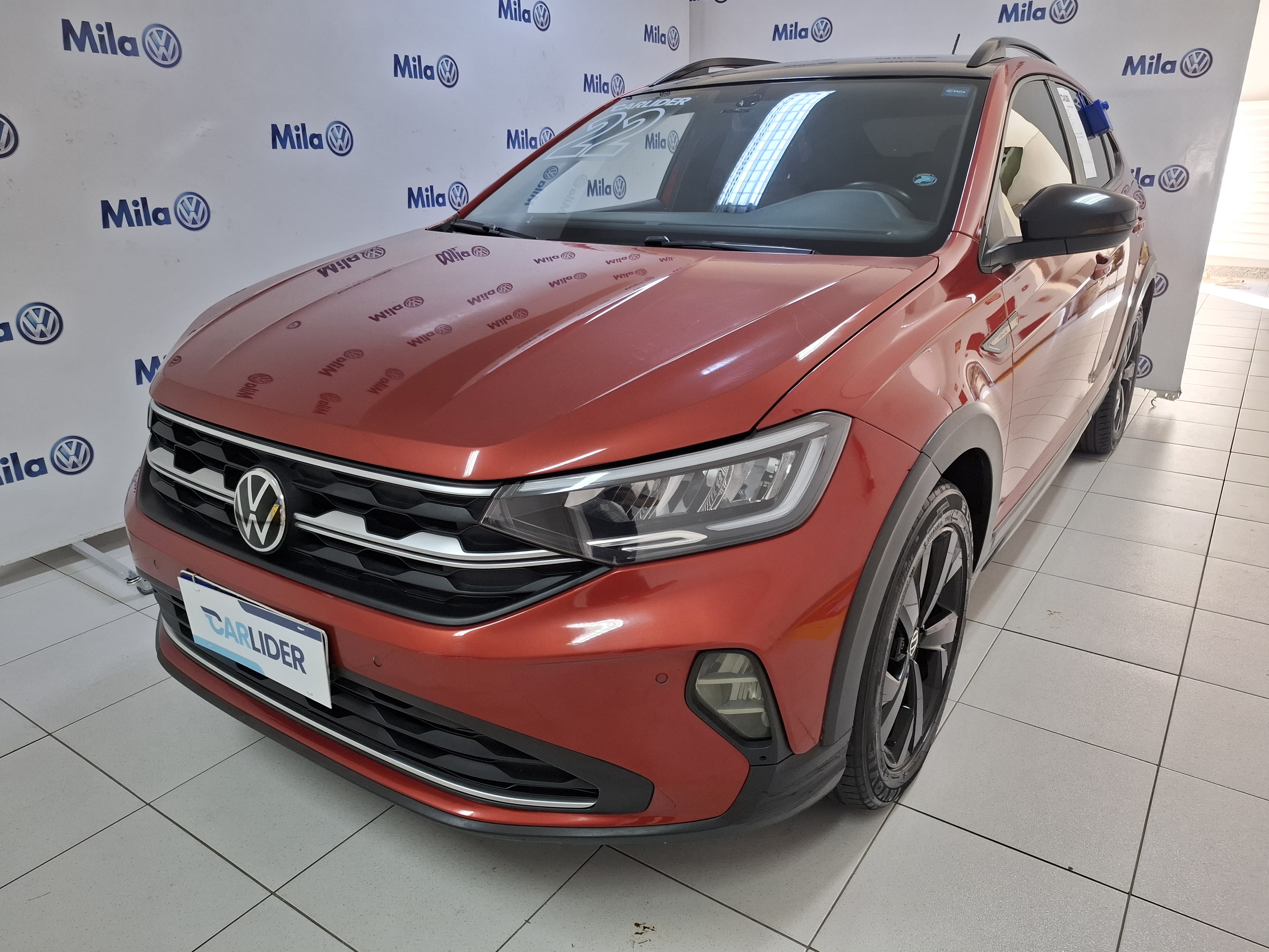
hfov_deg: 73.9
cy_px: 476
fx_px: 843
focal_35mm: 23
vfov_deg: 58.9
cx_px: 634
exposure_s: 1/60
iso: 200
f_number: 1.8
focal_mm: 5.54
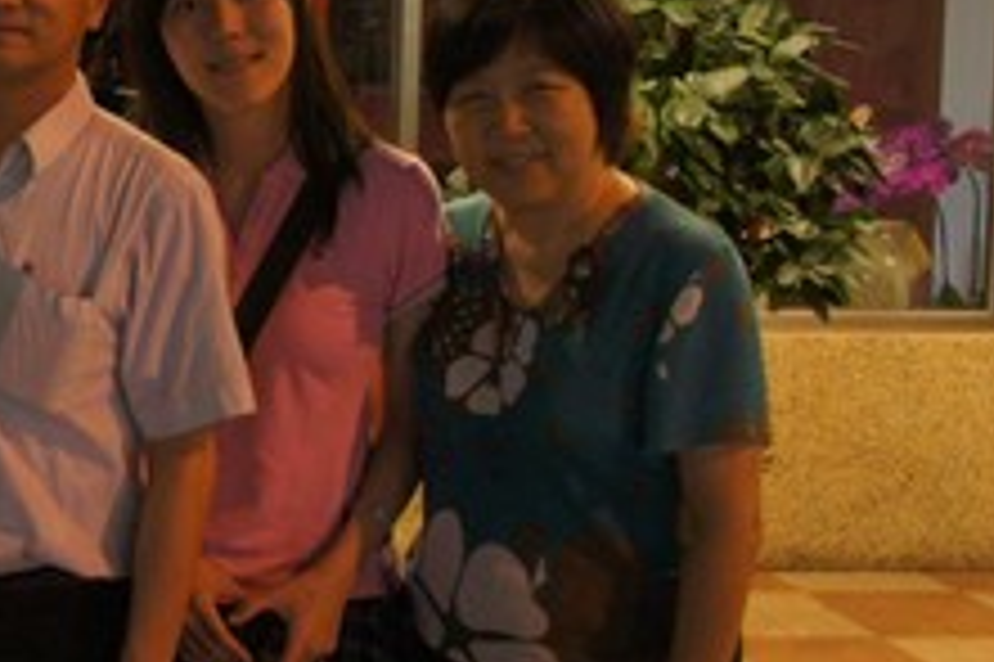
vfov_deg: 15.9
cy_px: 196
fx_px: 2355
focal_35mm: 85
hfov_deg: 21.4
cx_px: -319
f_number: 4
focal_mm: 21
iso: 1250
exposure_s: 1/40
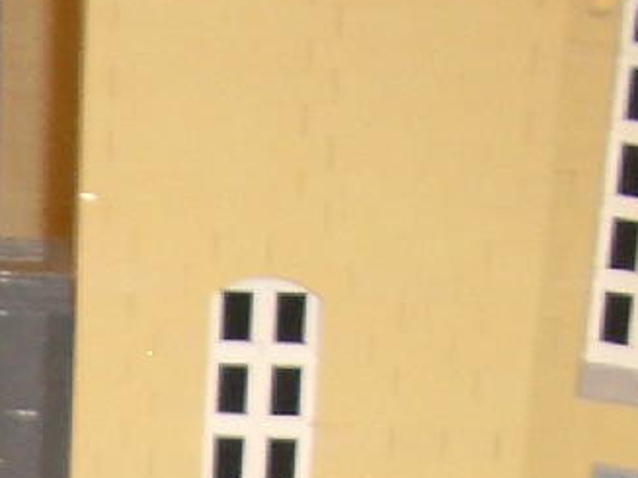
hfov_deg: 10.2
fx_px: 3408
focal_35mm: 185
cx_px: -472
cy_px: 1176
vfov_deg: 7.5
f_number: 2.6
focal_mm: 5.8
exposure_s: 1/60
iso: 100
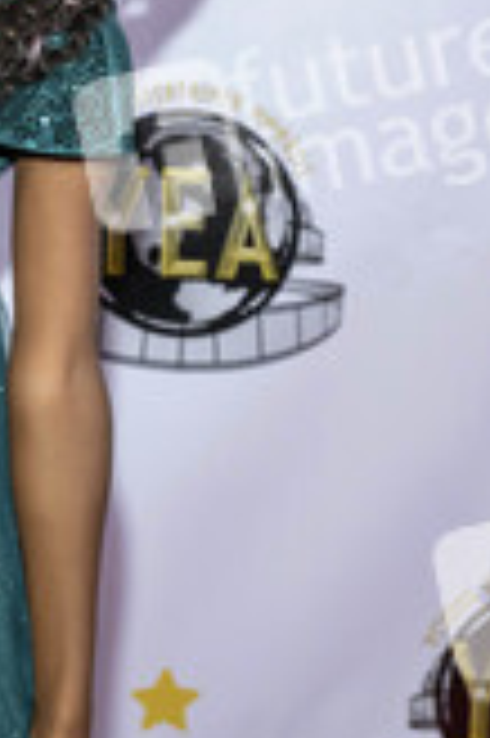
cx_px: -103
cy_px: -99
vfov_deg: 17.6
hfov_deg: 11.9
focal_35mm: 112
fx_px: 2291
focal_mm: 46
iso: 800
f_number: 5.6
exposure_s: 1/200
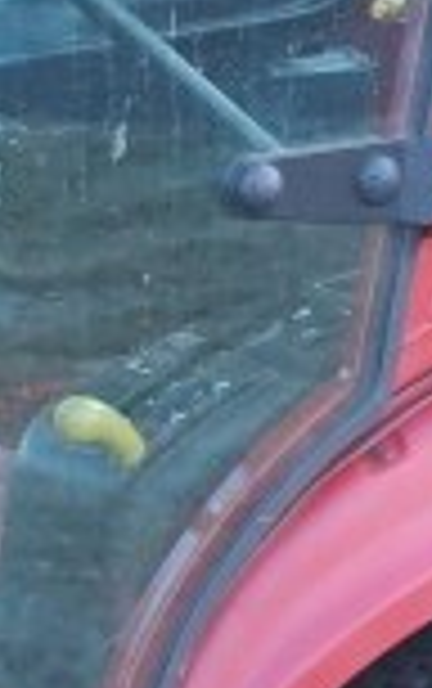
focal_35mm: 319
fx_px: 5997
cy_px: 209
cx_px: -657
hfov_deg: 4.0
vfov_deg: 6.6
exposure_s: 1/125
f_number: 6.3
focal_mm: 25
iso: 800
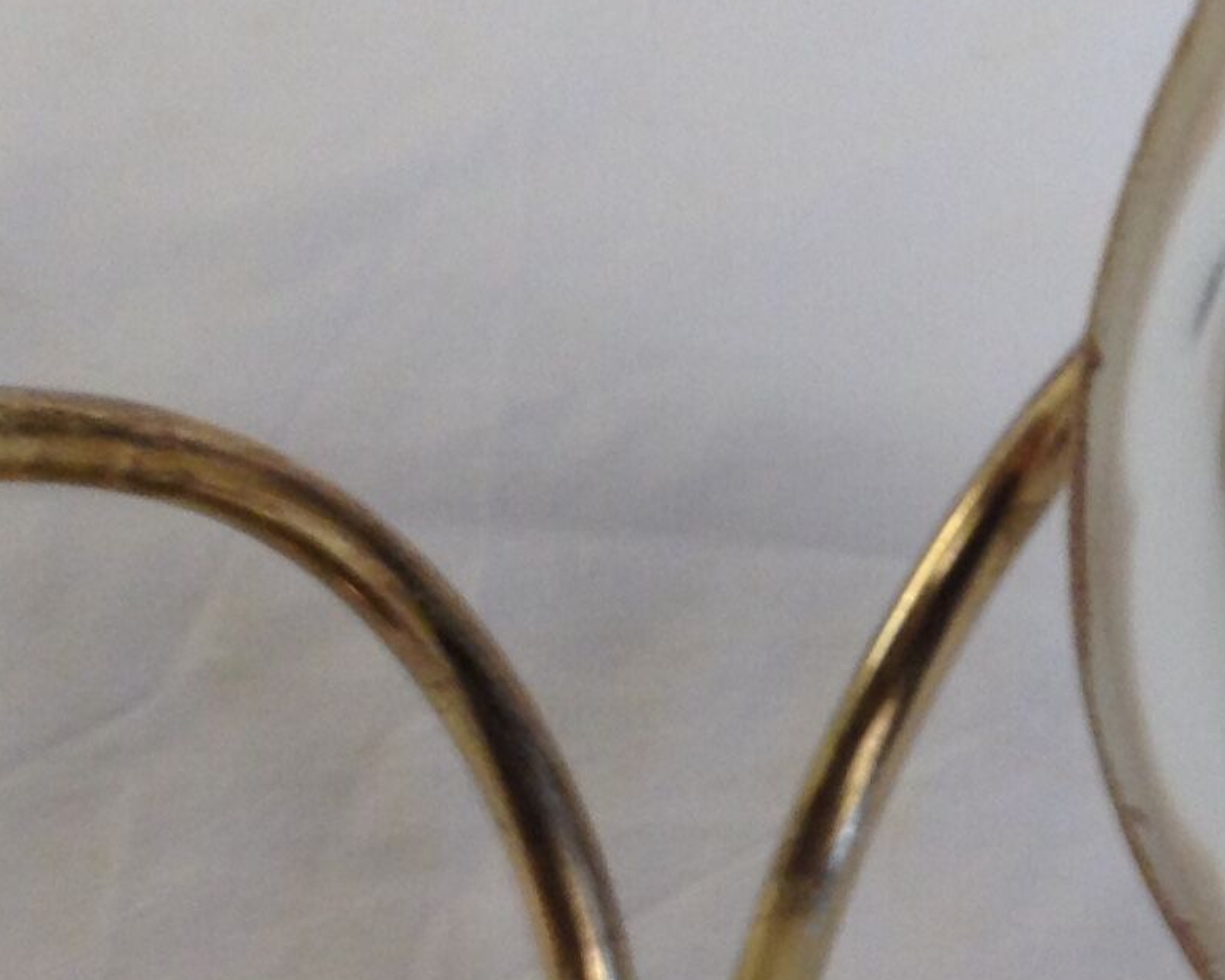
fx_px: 5220
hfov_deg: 13.0
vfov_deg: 10.7
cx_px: 1562
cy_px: 530
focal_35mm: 144
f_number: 2.4
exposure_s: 1/24
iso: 50
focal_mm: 4.28
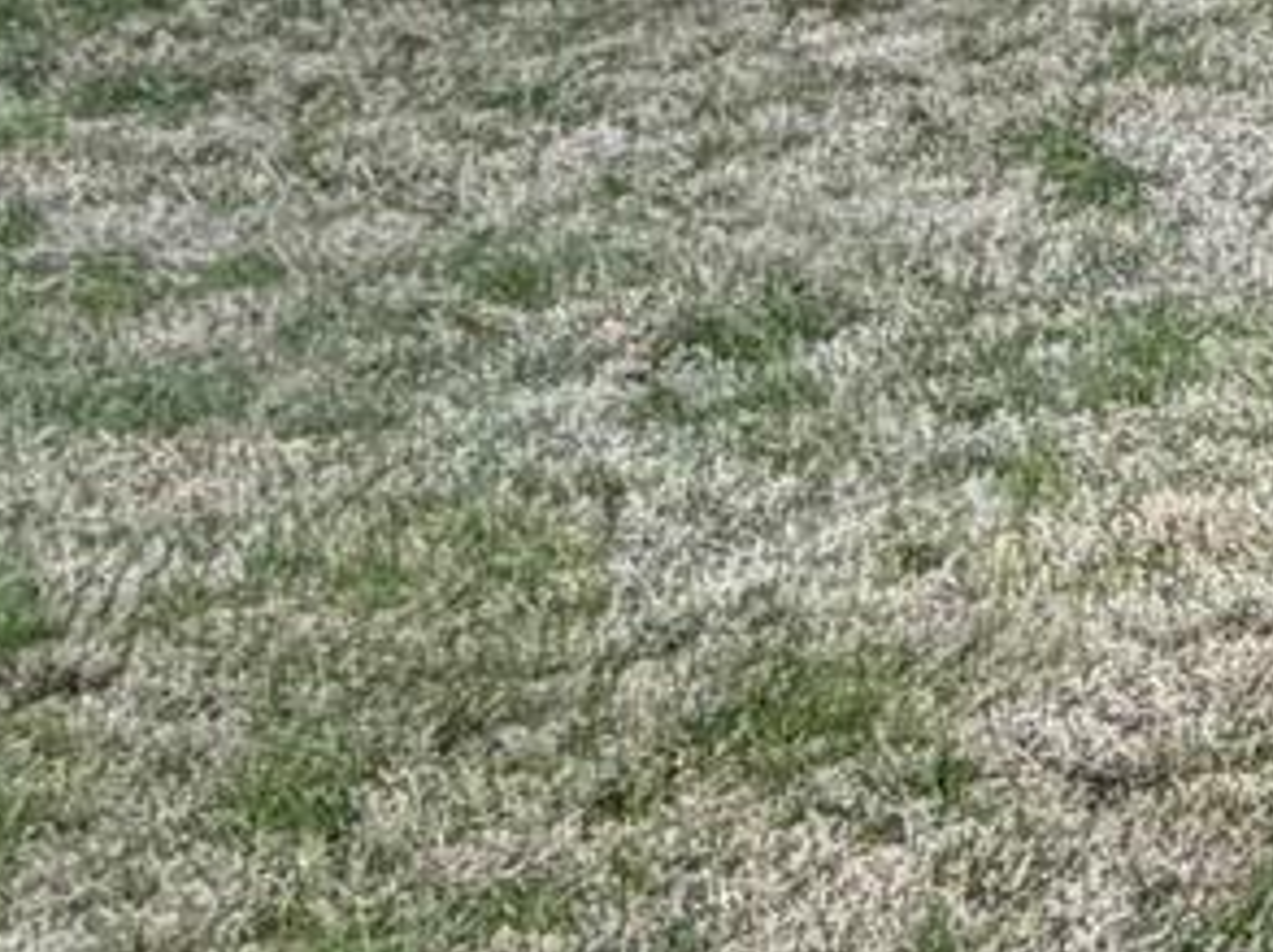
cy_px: -635
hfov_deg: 12.5
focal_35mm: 98
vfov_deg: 13.8
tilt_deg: -1.8
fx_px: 3600
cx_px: 3476
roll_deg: -0.4
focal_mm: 2.22
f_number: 2.2
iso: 50
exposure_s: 1/220
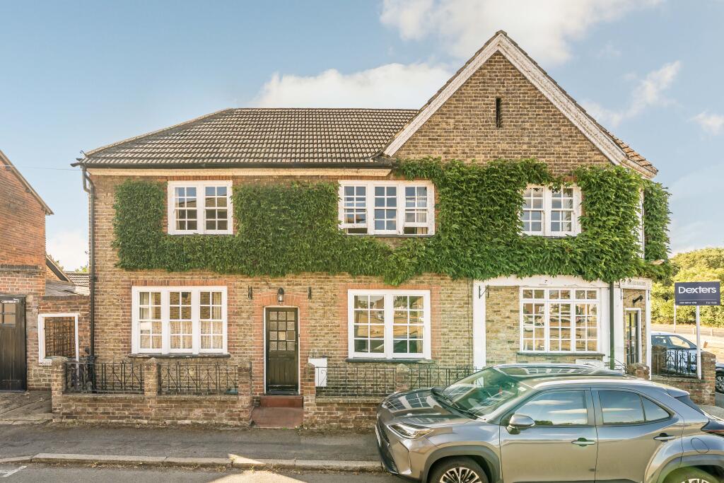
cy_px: 242
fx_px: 241
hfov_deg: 112.6
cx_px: 362
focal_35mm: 12
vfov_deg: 90.0
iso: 320
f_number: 10
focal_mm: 12
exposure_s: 1/100
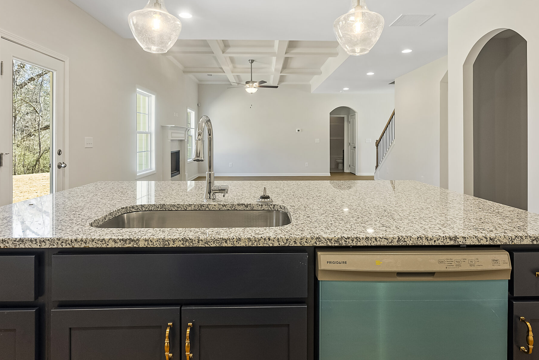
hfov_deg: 83.9
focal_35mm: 20
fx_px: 300
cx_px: 273
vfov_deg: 61.2
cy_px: 136
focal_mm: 14
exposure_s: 1/13
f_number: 7.1
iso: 400
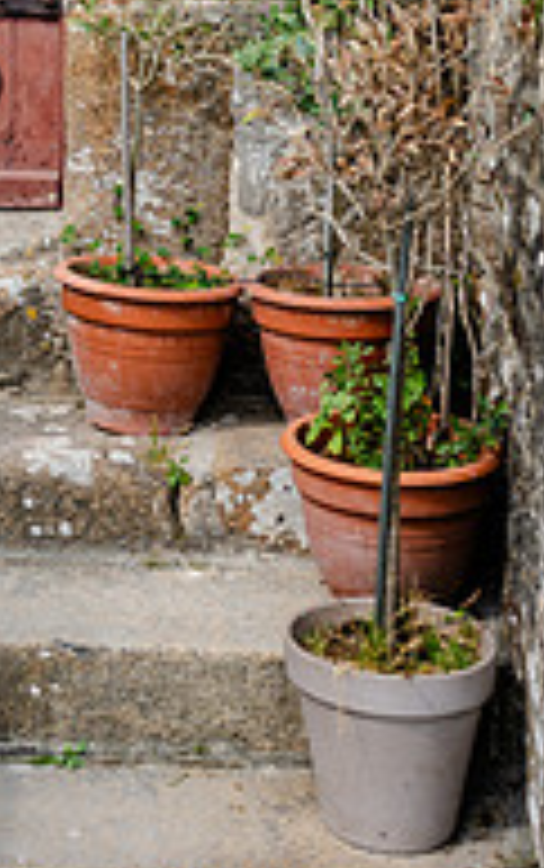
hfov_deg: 13.6
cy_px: -108
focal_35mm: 95
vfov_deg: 20.7
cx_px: 4
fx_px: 2248
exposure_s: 1/800
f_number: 4
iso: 160
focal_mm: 40
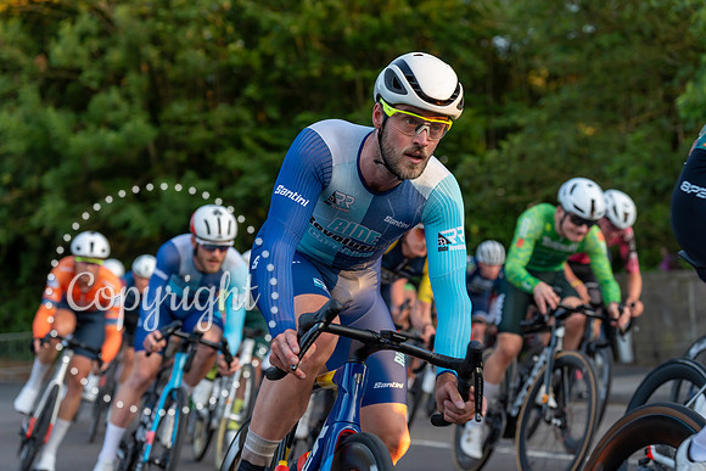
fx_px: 1373
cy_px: 236
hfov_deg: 28.8
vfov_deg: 19.5
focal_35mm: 70
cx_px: 353
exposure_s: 1/800
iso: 1000
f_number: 3.5
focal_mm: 70
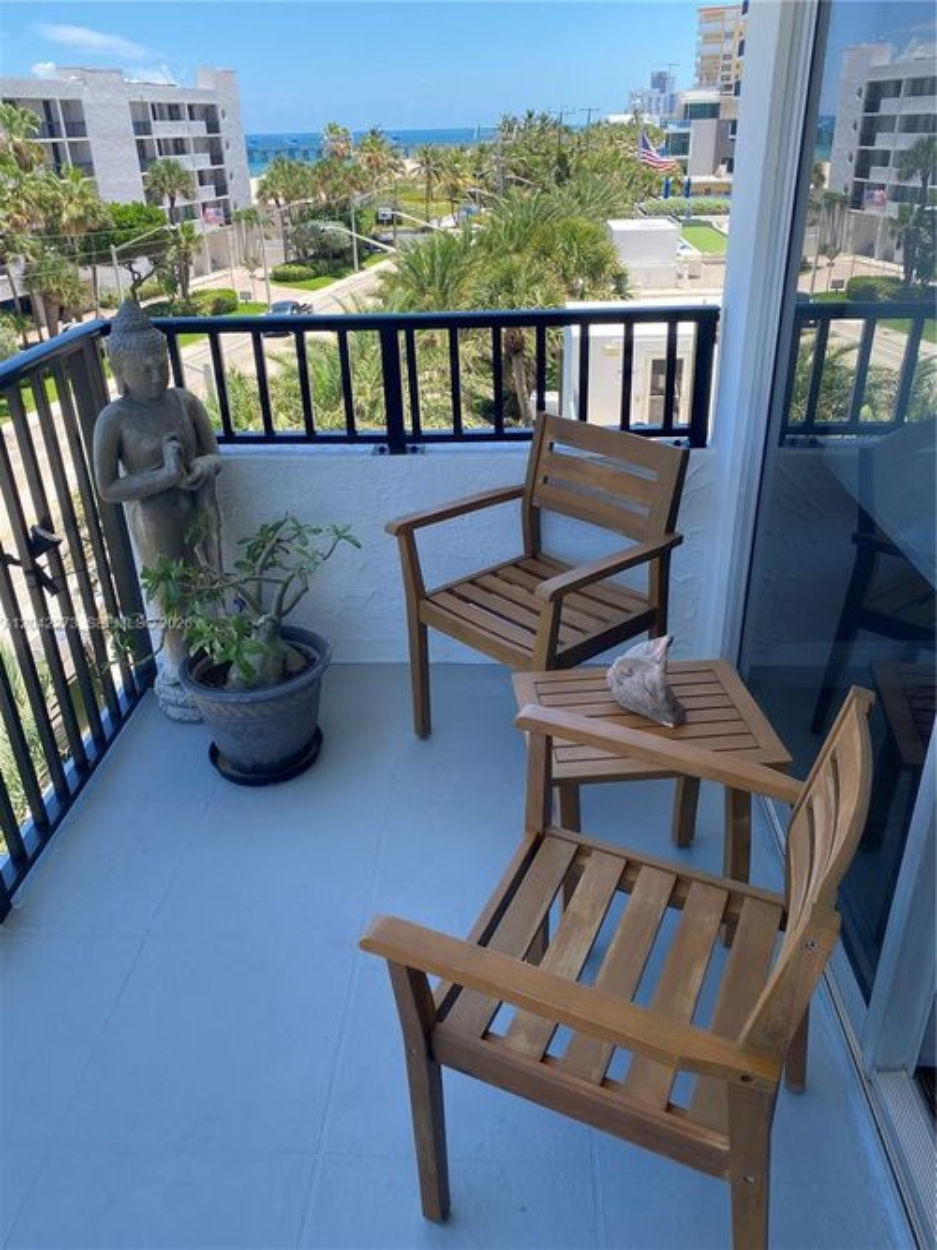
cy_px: 625
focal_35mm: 26
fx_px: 939
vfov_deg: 67.3
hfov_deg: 53.0
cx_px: 468
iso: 32
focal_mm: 4.25
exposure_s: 1/733
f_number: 1.8
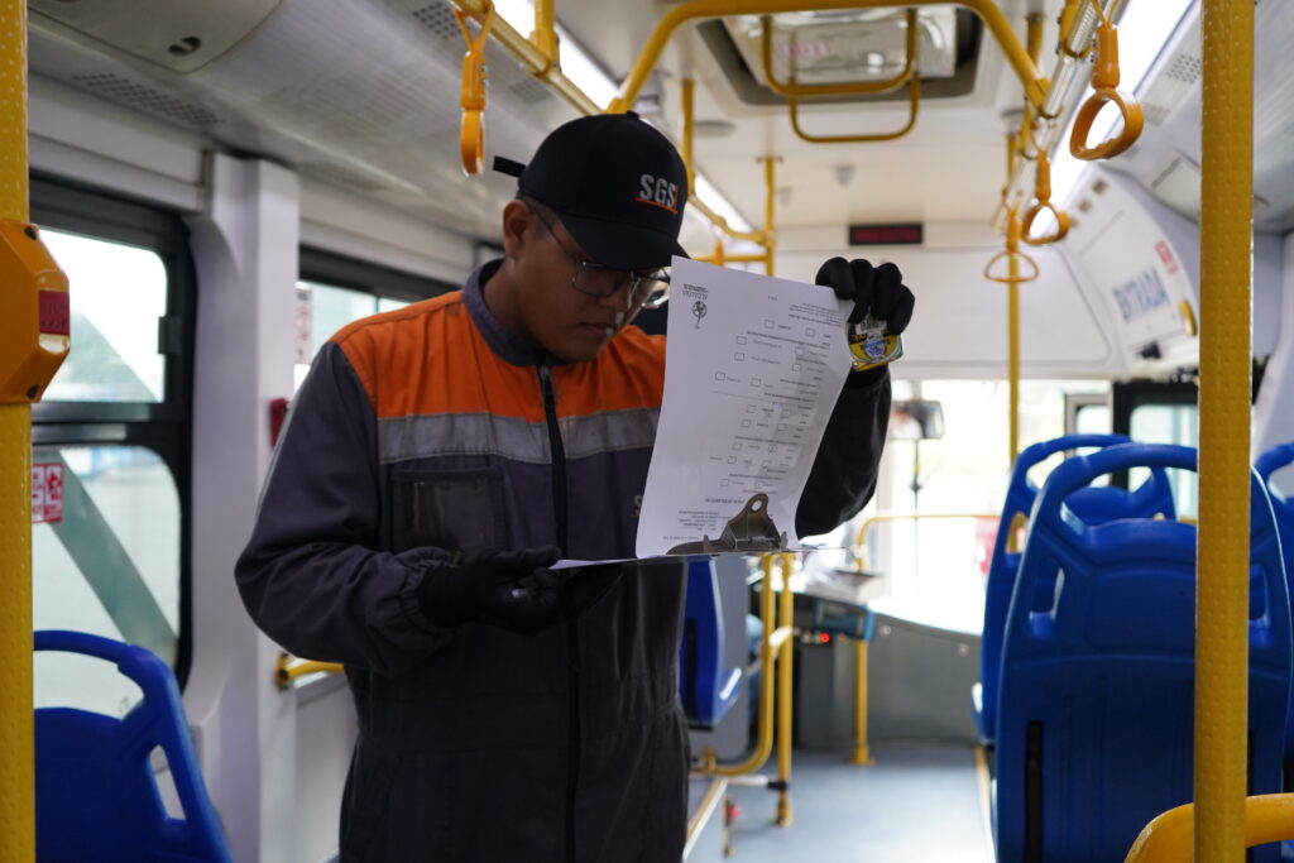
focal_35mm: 35
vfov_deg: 37.9
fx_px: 1258
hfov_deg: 54.4
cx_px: 647
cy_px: 432
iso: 2000
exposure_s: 1/160
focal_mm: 35
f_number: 4
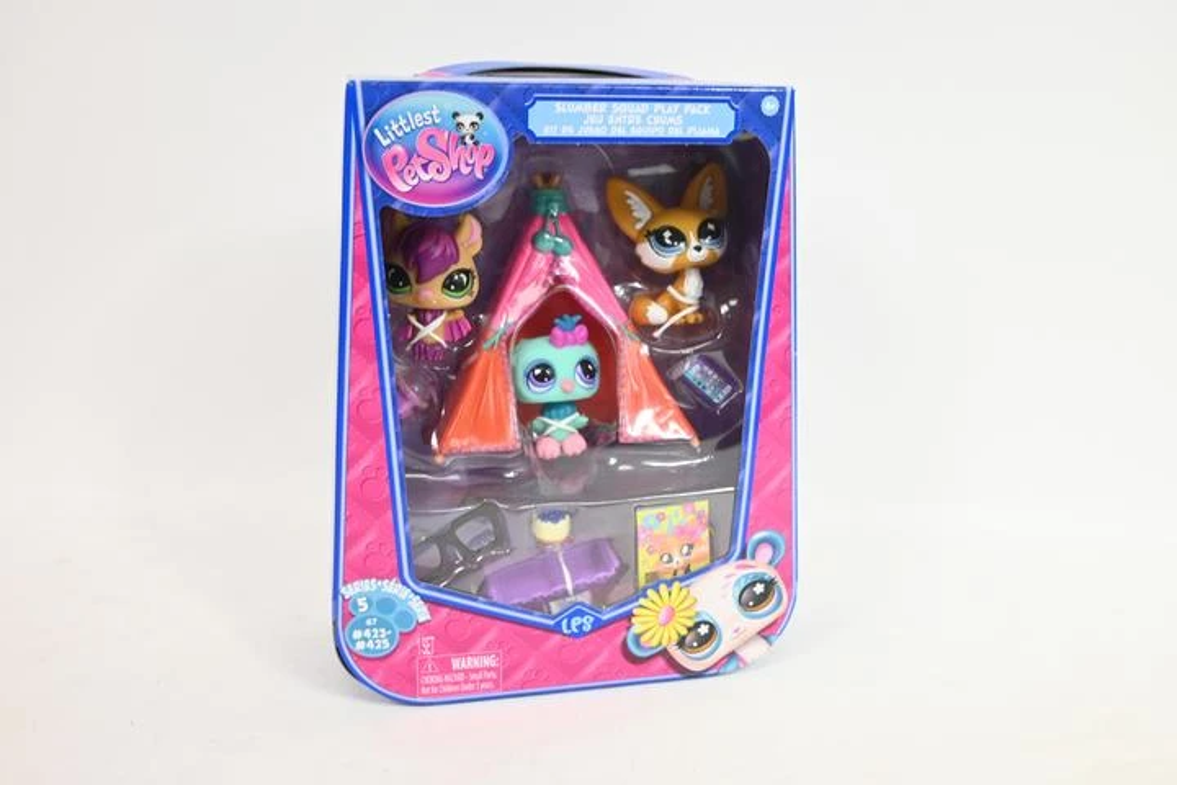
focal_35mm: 33
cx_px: 588
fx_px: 1079
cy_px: 392
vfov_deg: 40.0
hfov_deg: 57.2
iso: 500
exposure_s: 1/125
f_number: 4
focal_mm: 22
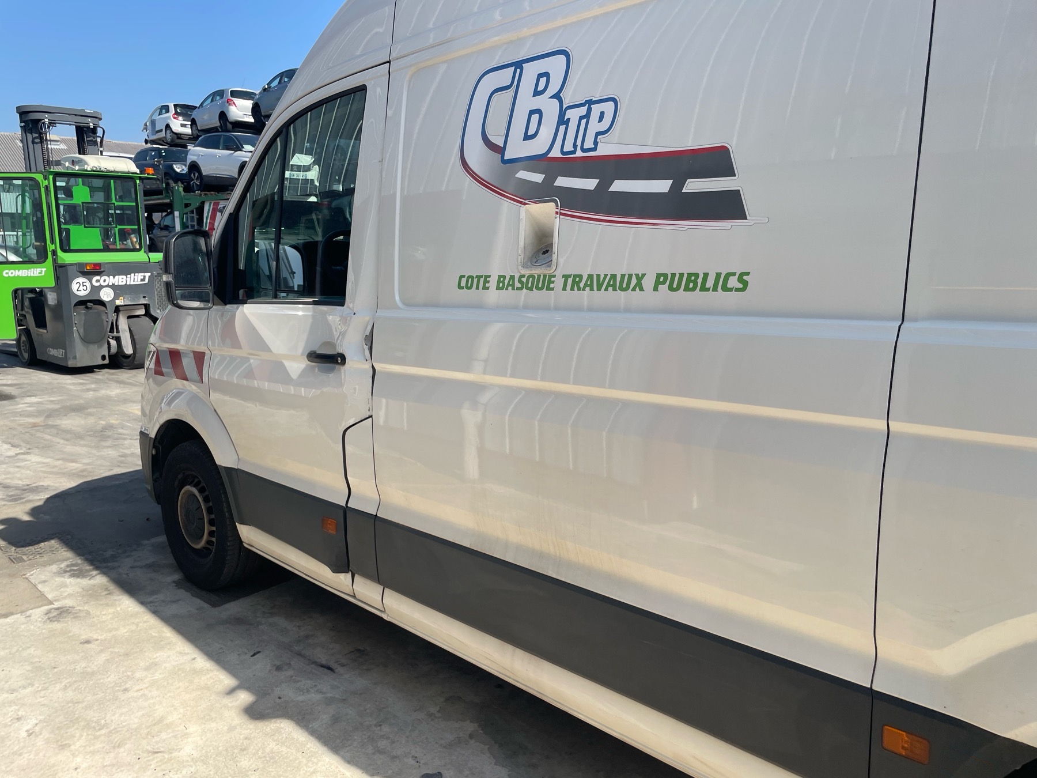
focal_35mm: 26
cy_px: 389
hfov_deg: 67.3
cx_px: 518
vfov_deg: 53.1
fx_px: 779
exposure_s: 1/2257
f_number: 1.6
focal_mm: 4.2
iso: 32
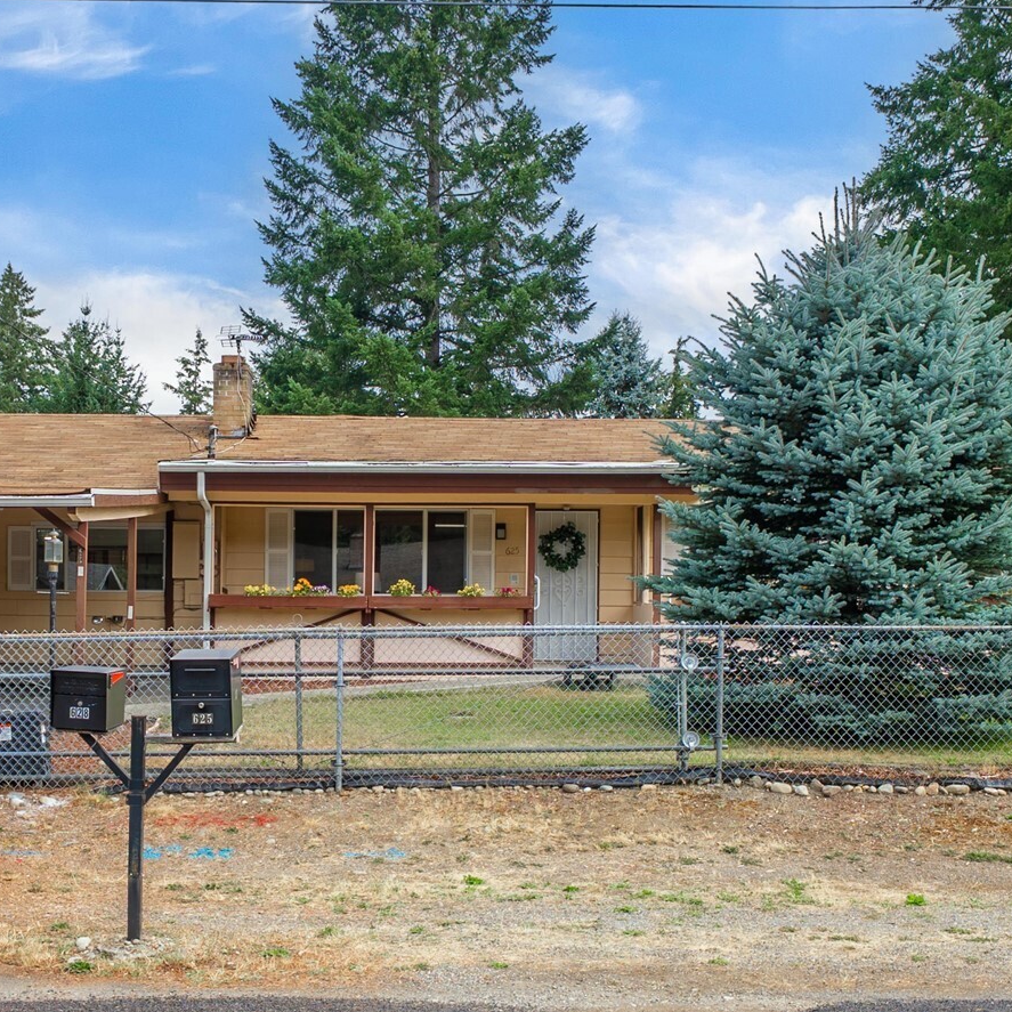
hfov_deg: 42.2
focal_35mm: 39
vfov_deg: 42.7
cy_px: 580
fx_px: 1290
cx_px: 331
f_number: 7.1
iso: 80
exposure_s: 1/60
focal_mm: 24
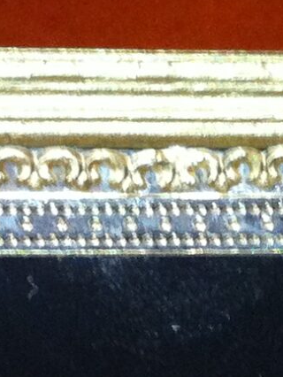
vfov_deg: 9.3
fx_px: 2287
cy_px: 399
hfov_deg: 7.1
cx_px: 138
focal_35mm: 210
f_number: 2.8
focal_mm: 3.85
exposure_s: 1/15
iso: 250
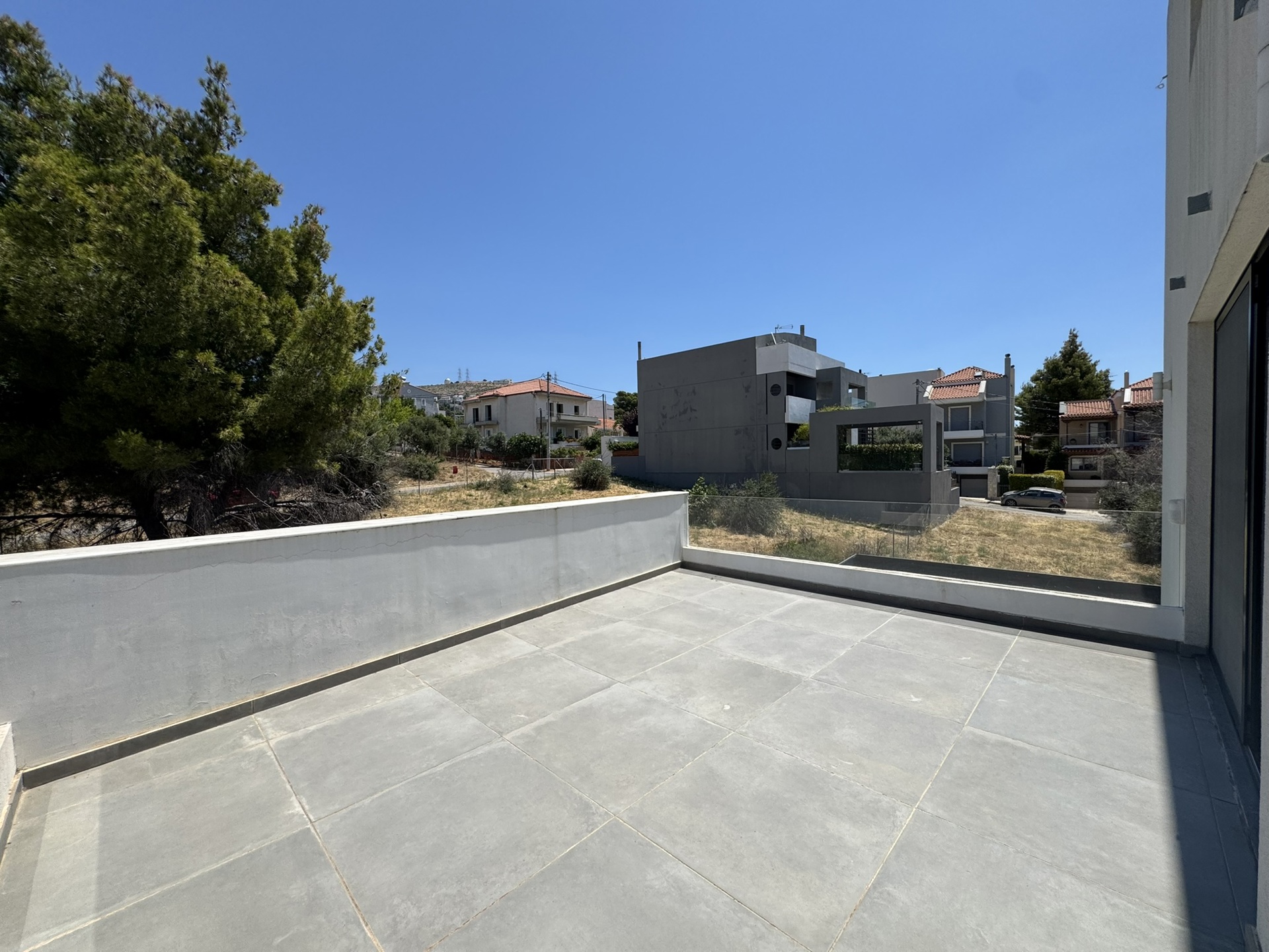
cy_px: 476
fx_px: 513
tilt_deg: -1.3
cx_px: 634
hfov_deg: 102.1
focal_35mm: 14
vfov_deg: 85.7
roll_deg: +1.5
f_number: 2.2
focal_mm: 2.22
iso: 50
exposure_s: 1/2770
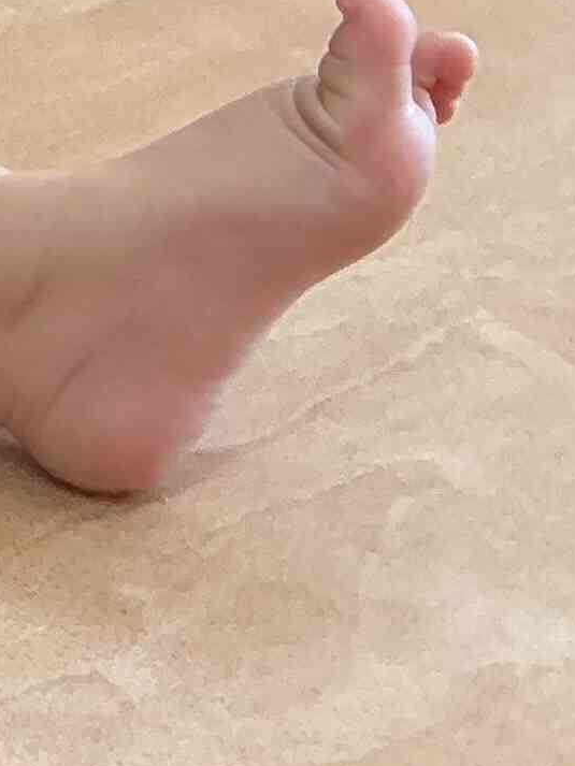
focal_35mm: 164
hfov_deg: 7.7
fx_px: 3631
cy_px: -844
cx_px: -1242
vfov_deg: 10.8
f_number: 1.8
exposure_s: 1/120
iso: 50
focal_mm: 3
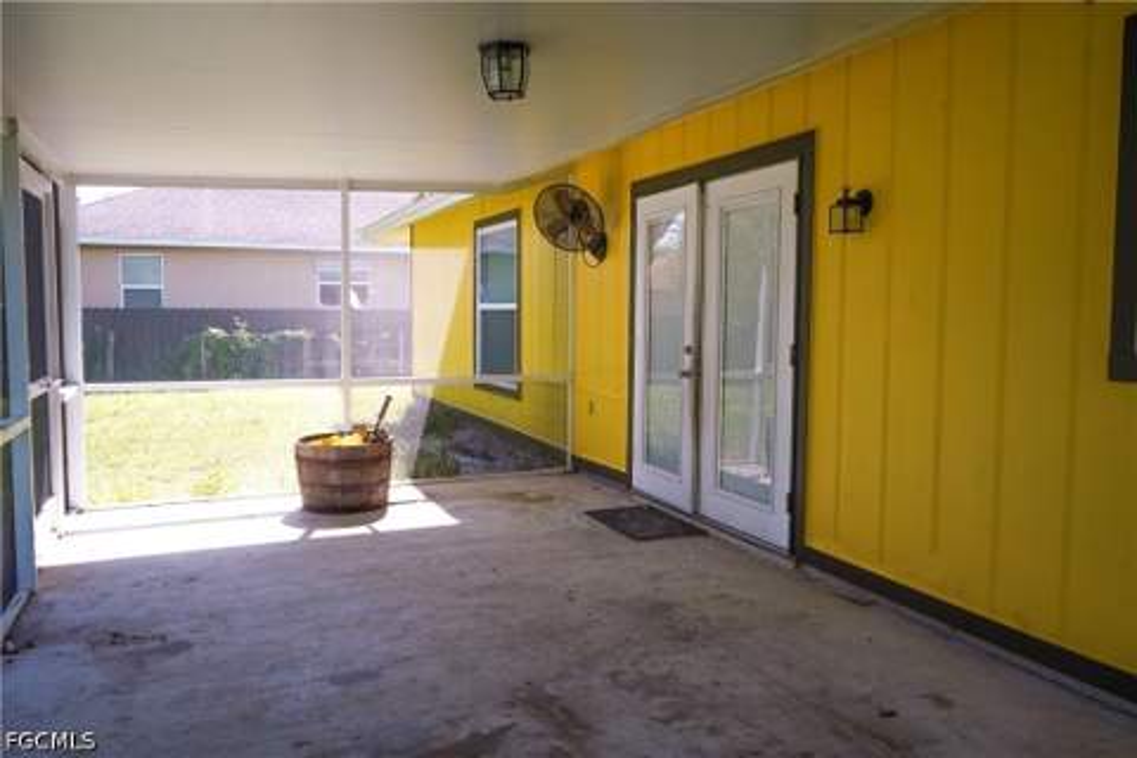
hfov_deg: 65.5
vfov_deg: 46.4
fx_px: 884
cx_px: 568
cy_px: 379
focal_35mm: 28
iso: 400
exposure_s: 1/160
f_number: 9
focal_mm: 28
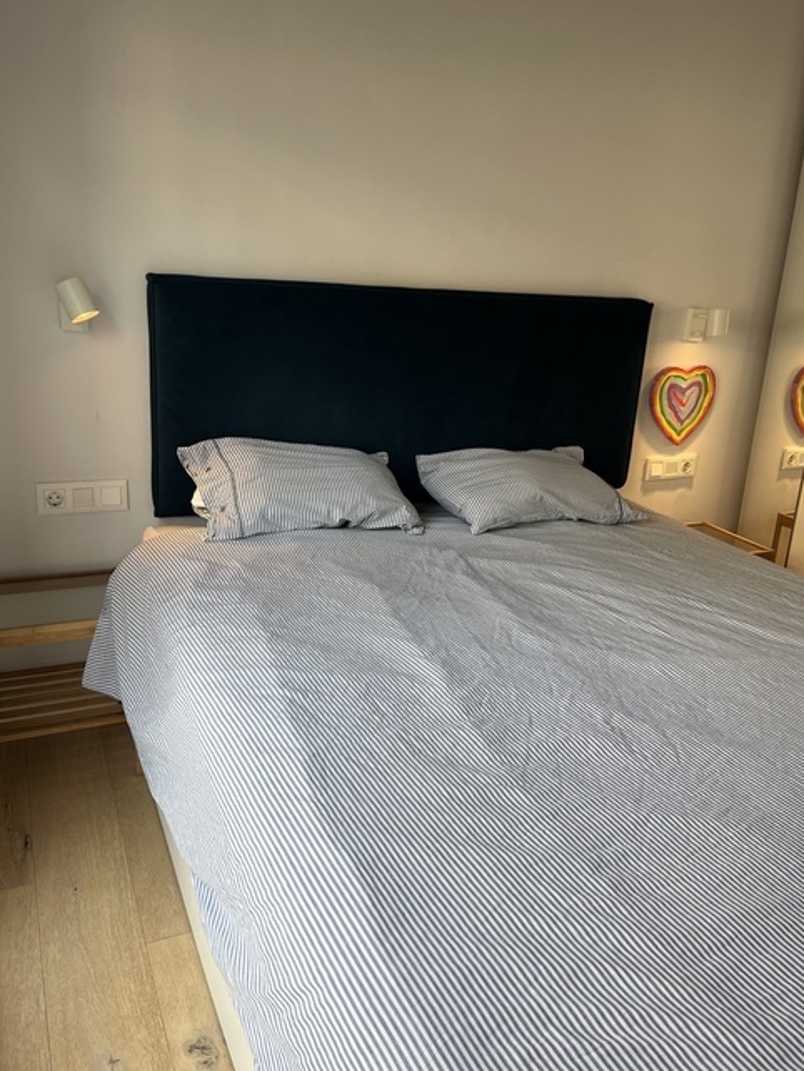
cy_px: 518
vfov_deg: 65.3
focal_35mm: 27
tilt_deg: -17.6
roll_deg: -3.0
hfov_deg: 51.4
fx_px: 836
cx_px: 405
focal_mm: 5.1
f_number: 1.6
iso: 32
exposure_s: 1/140
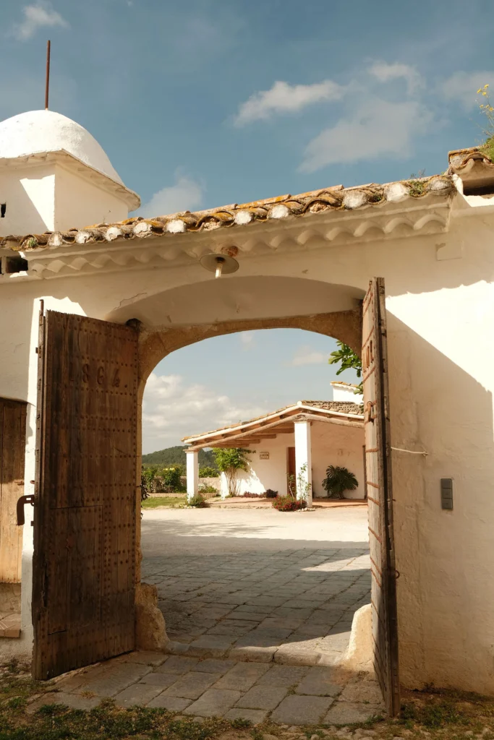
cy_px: 370
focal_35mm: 35
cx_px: 247
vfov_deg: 54.4
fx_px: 720
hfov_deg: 37.9
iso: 160
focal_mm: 23.3
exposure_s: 1/200
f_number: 5.6
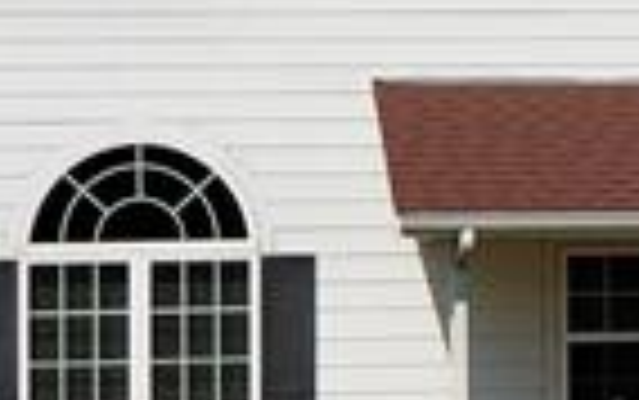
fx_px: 4322
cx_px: 927
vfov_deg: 5.3
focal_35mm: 248
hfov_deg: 8.3
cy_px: 63
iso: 25
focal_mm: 6
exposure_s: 1/2049
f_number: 2.4
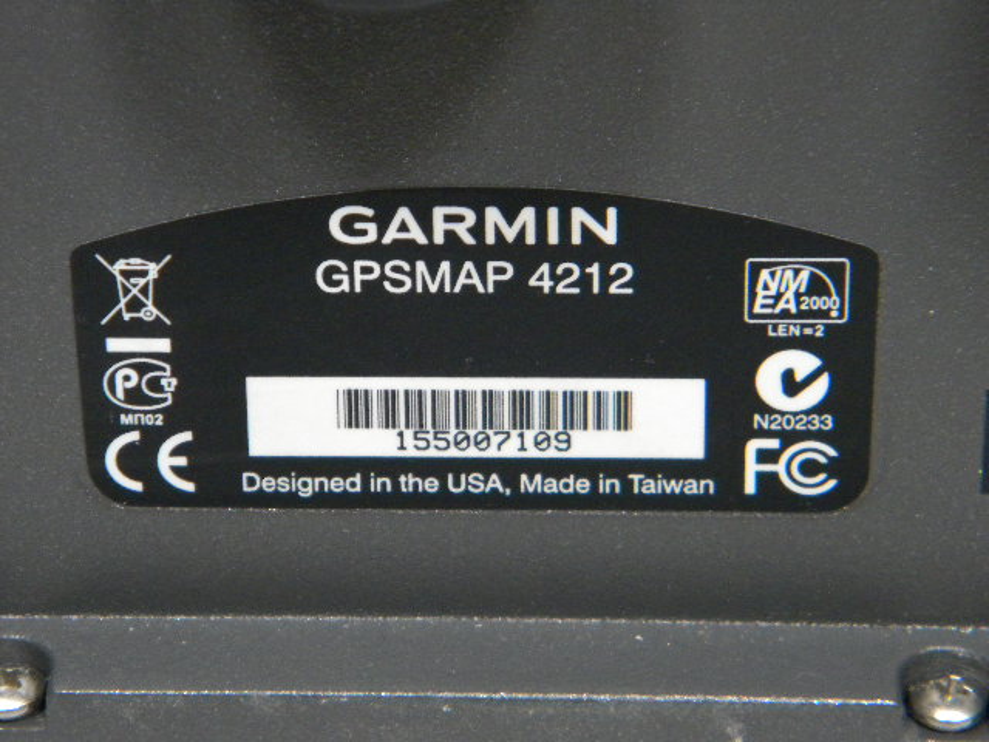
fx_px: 4457
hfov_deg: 12.7
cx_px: 494
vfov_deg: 9.5
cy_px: 371
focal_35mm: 156
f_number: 5
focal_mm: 28.3
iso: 447
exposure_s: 1/140
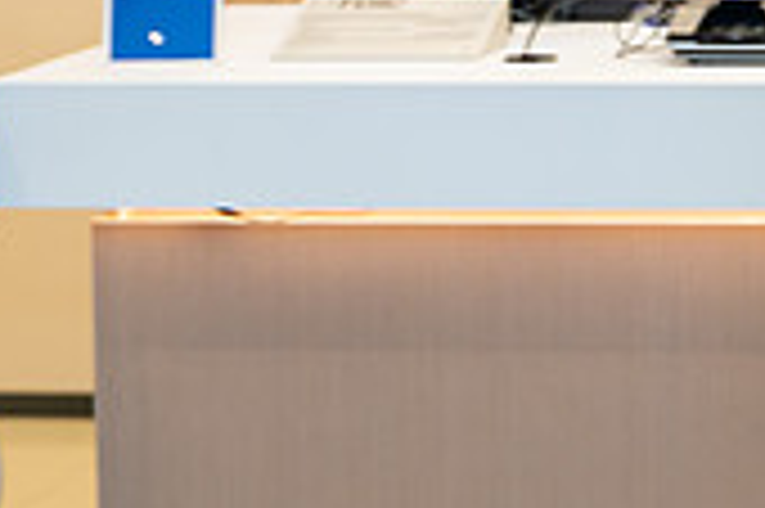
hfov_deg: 9.3
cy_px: -139
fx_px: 4607
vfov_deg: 6.3
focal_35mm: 217
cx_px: 1001
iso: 400
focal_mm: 60
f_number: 4
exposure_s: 1/160
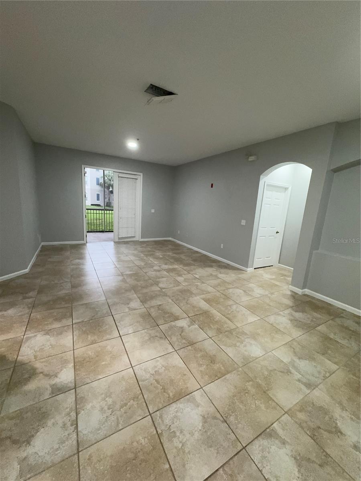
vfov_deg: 102.1
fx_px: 195
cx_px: 180
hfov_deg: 85.7
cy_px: 240
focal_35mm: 14
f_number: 2.2
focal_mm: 2.22
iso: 250
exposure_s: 1/60
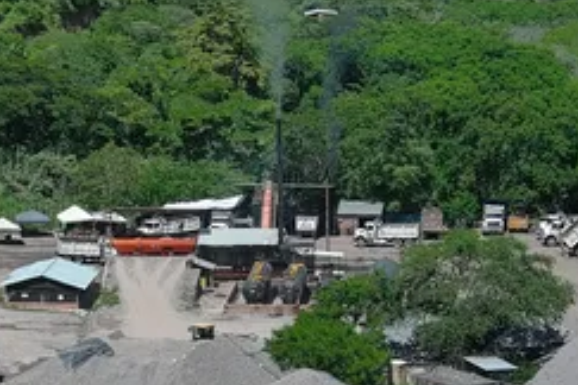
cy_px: 547
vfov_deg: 9.4
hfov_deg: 14.3
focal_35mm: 143
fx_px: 2296
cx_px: 214
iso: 100
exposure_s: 1/1250
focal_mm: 10.57
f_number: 2.8
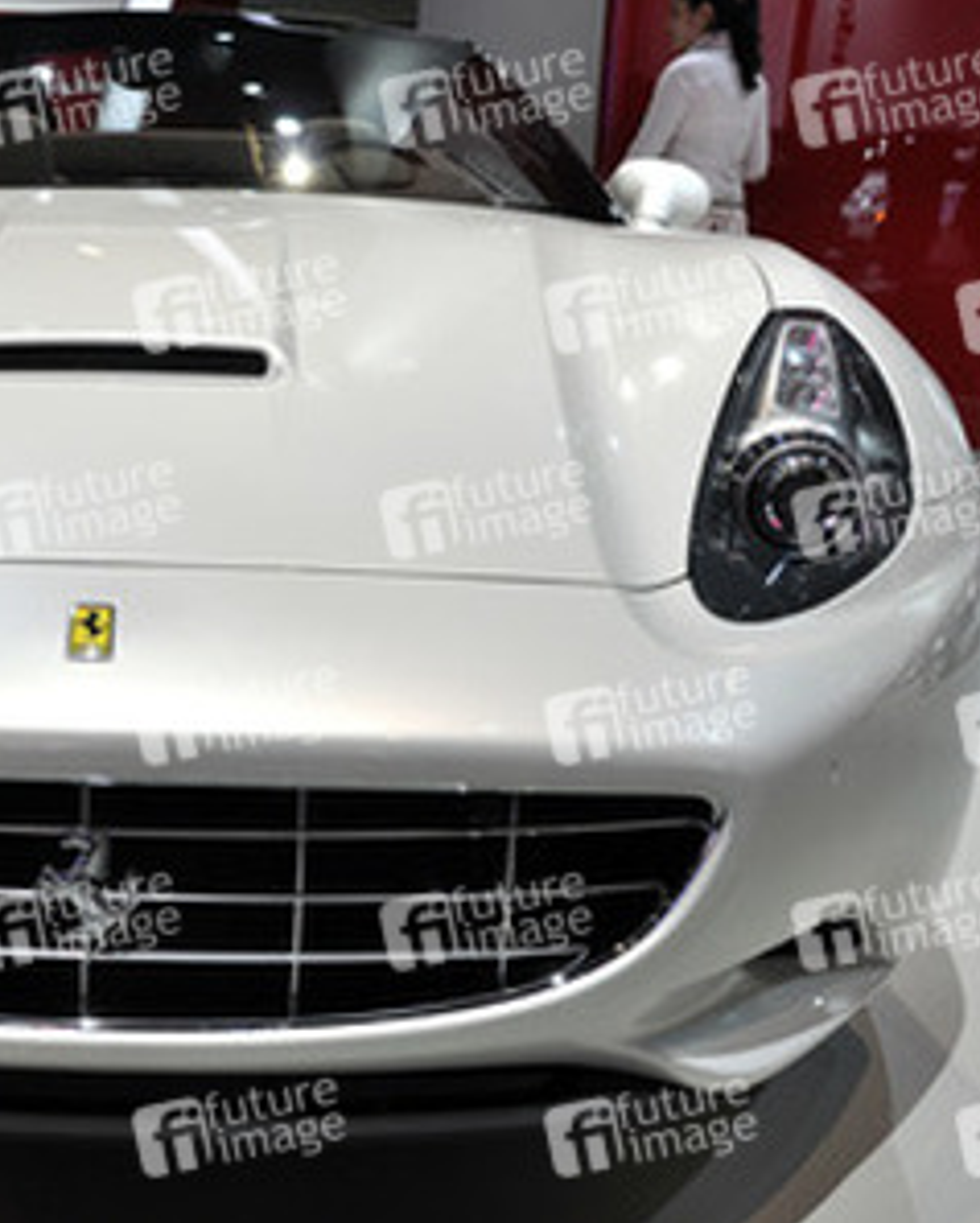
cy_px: 614
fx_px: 1702
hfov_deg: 30.9
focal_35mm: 47
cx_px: 130
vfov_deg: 39.5
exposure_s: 1/200
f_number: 6.3
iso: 640
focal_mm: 22
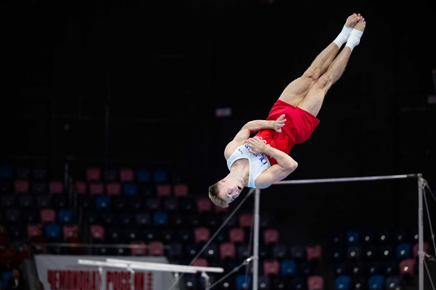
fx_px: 1941
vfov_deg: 8.6
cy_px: 145
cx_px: 218
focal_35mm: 160
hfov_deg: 12.8
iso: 2500
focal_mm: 135
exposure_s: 1/1600
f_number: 2.8
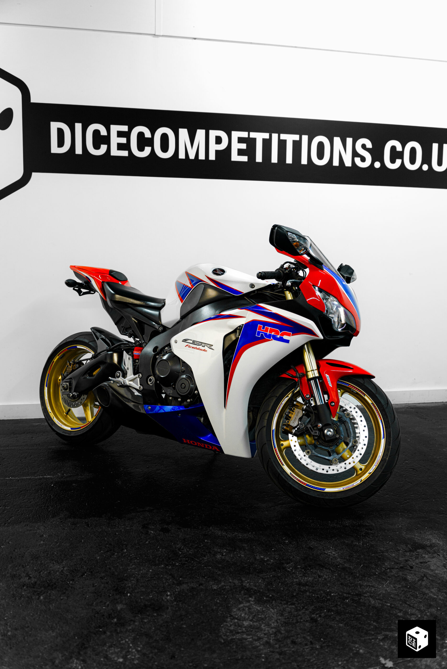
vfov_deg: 60.1
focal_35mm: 31
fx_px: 579
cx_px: 224
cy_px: 334
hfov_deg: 42.2
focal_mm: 31.1
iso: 640
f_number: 3.5
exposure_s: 1/15
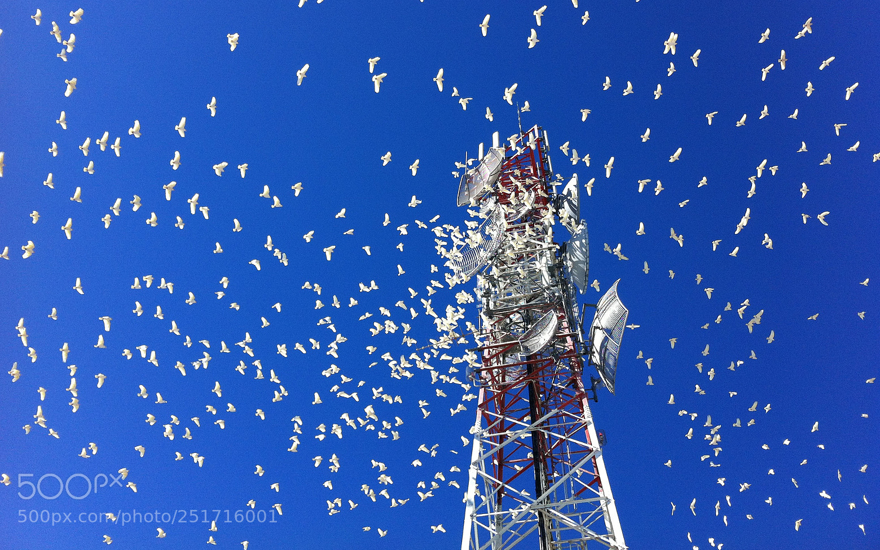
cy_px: 224
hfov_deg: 51.5
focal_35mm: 38
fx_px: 911
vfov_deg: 33.5
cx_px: 434
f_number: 2.8
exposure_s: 1/1077
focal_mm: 3.85
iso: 80
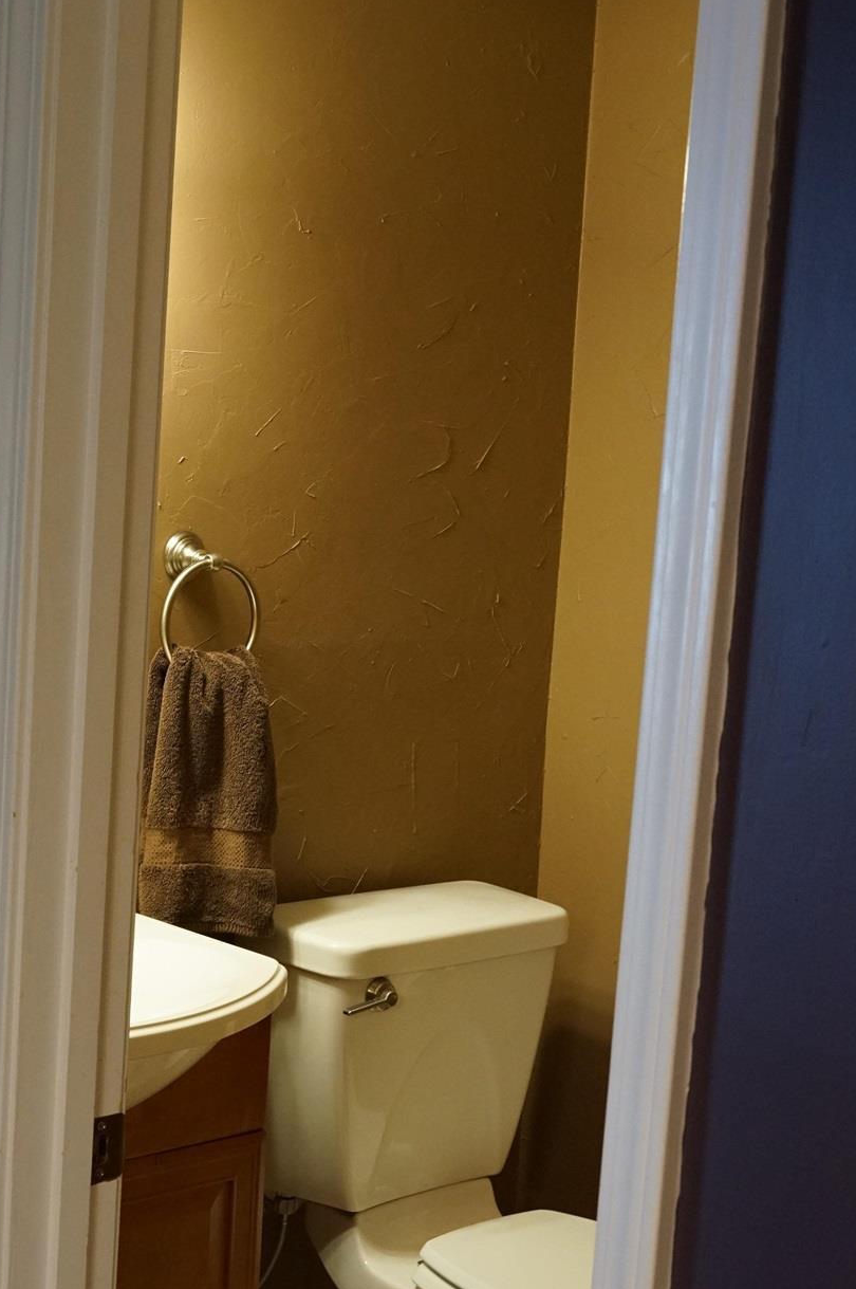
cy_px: 751
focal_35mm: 63
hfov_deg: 21.5
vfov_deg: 31.9
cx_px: 340
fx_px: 2252
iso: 4000
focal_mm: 50
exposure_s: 1/25
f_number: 11
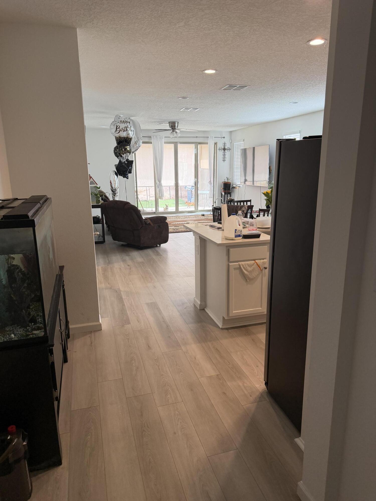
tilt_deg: -11.7
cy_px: 250
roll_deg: +0.1
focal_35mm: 24
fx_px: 348
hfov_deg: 56.8
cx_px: 188
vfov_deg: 71.6
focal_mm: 6.76
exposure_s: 1/201
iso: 200
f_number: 1.78
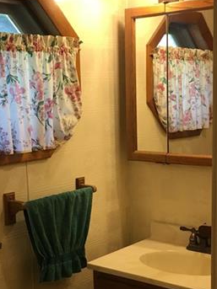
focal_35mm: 65
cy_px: 172
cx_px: 105
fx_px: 544
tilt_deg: -8.3
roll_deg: +0.9
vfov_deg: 29.8
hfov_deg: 22.6
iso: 50
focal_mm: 4.15
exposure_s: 1/30
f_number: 2.2
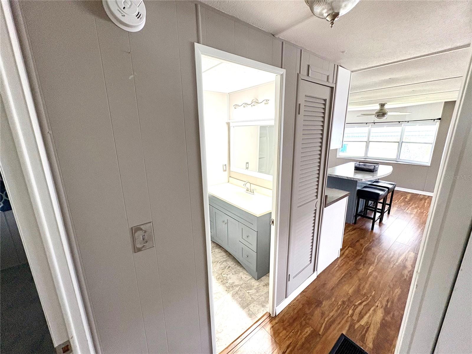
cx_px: 236
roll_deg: +1.2
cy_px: 177
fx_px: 191
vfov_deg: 85.7
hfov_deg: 102.1
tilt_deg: -12.7
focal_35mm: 14
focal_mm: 2.22
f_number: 2.2
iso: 125
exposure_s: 1/60
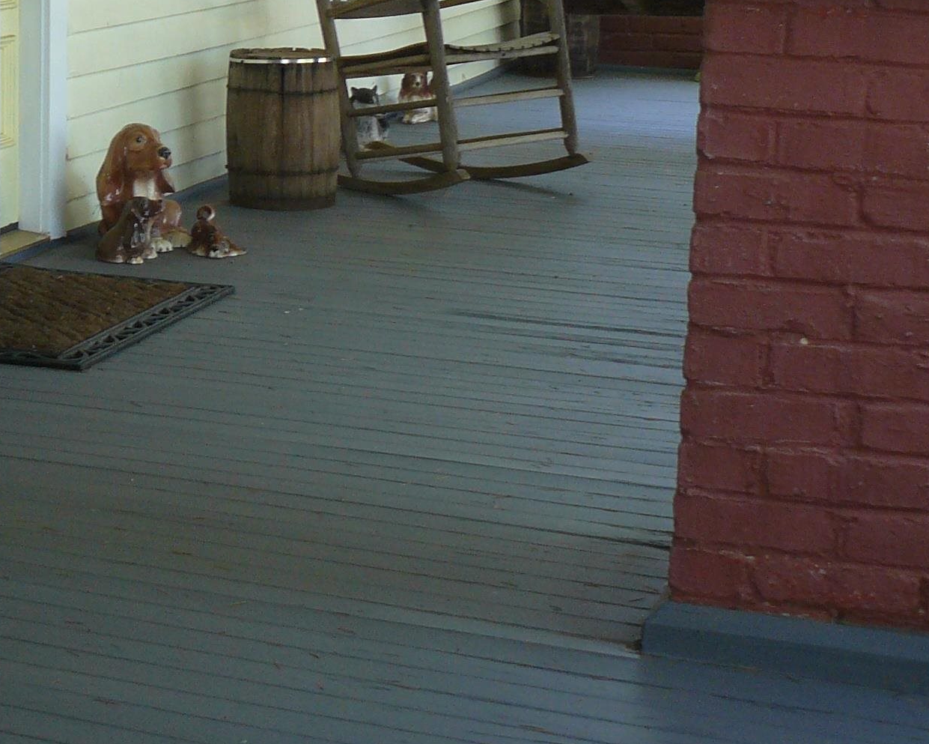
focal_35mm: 87
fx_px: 2392
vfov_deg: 17.3
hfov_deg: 20.7
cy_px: 28
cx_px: -154
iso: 100
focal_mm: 6
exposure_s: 1/50
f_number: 3.6
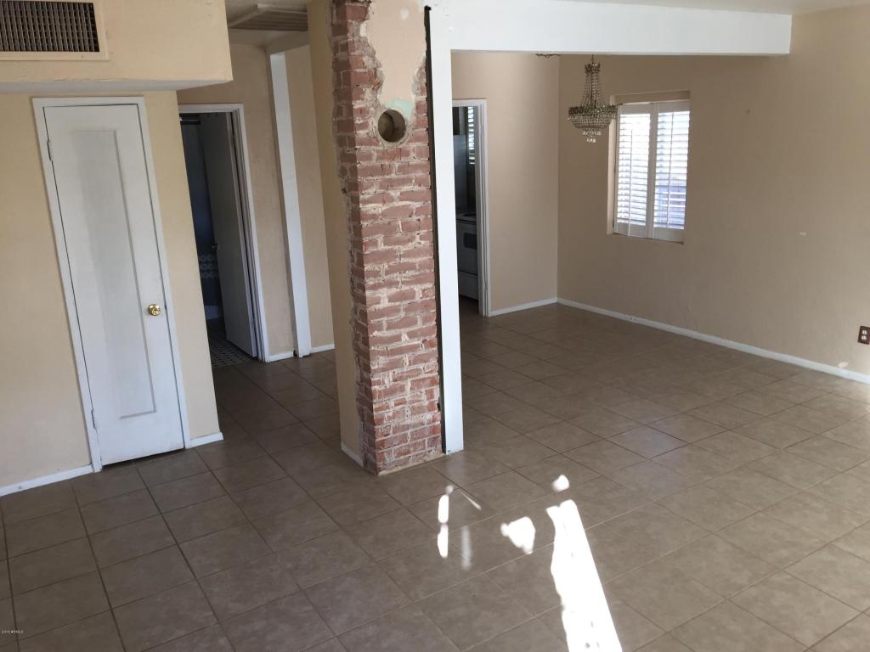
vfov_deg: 48.2
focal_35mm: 29
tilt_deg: -13.9
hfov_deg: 61.7
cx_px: 435
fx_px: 729
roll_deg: +1.9
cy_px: 326
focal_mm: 4.15
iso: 40
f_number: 2.2
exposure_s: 1/60
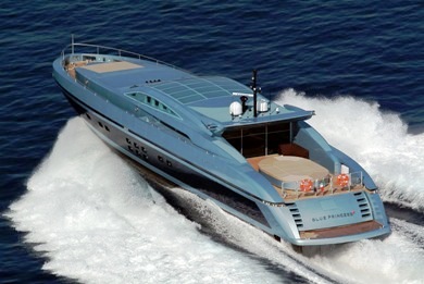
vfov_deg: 4.6
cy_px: 142
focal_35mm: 300
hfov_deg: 6.9
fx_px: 3537
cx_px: 212
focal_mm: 200
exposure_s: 1/750
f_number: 6.7
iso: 160
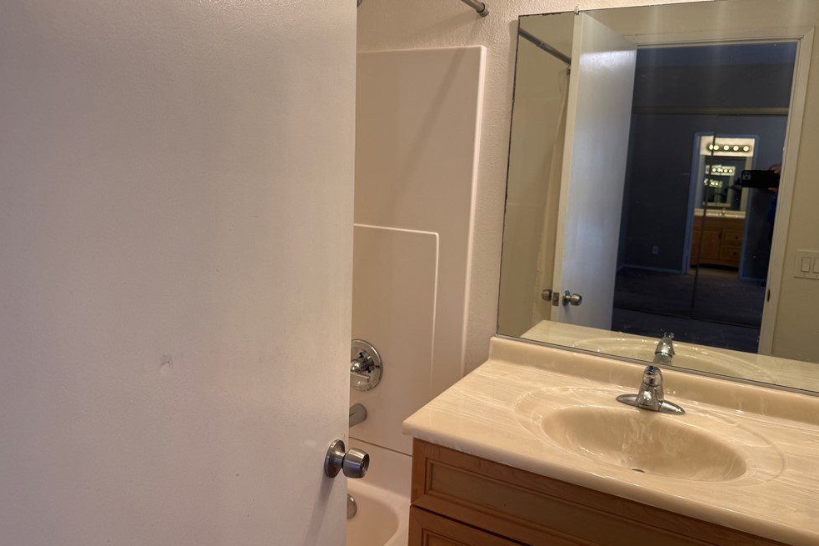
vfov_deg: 49.5
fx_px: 591
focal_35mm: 26
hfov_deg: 69.4
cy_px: 254
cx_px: 415
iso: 64
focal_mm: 6.76
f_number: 1.78
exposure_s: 1/135
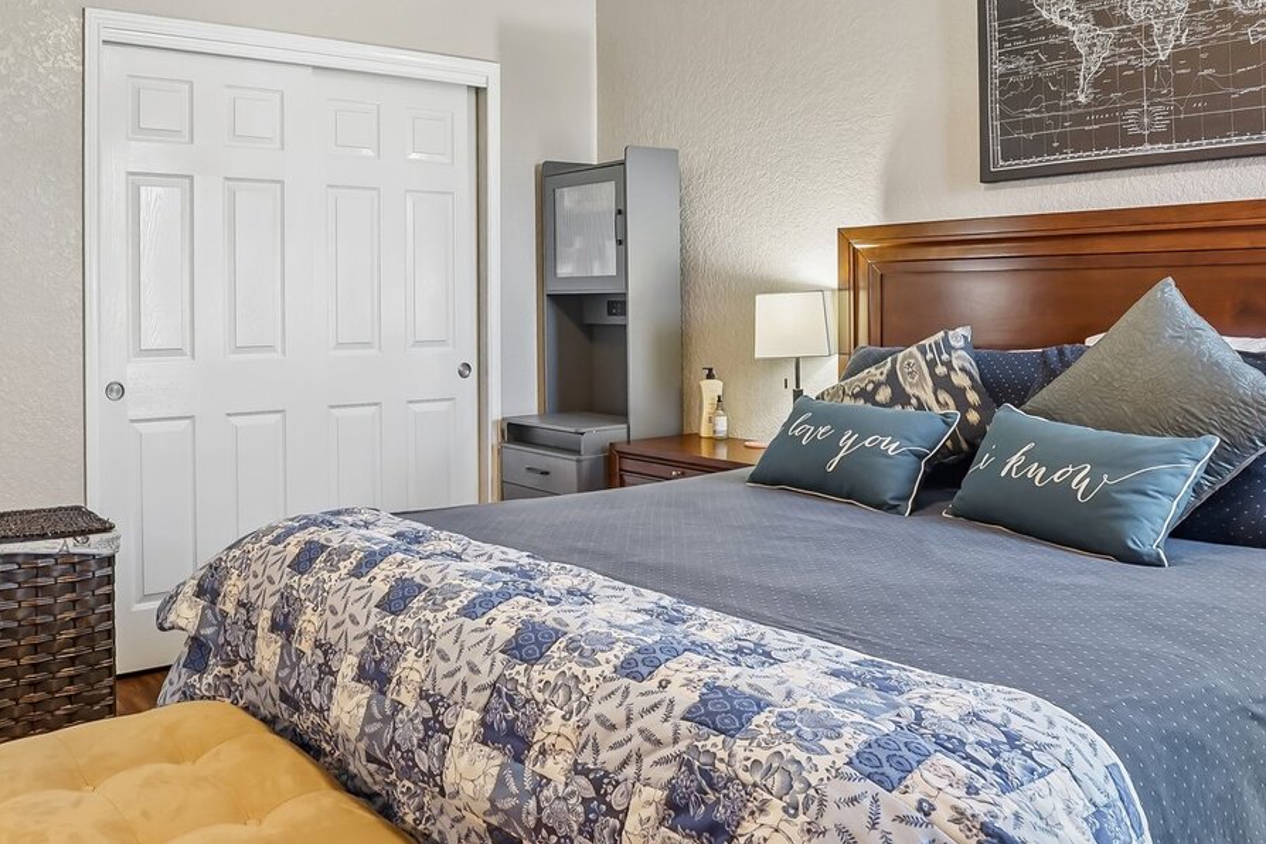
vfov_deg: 44.5
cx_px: 466
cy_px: 306
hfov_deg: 62.7
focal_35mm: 29
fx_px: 1020
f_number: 8
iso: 400
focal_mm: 16
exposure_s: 1/4
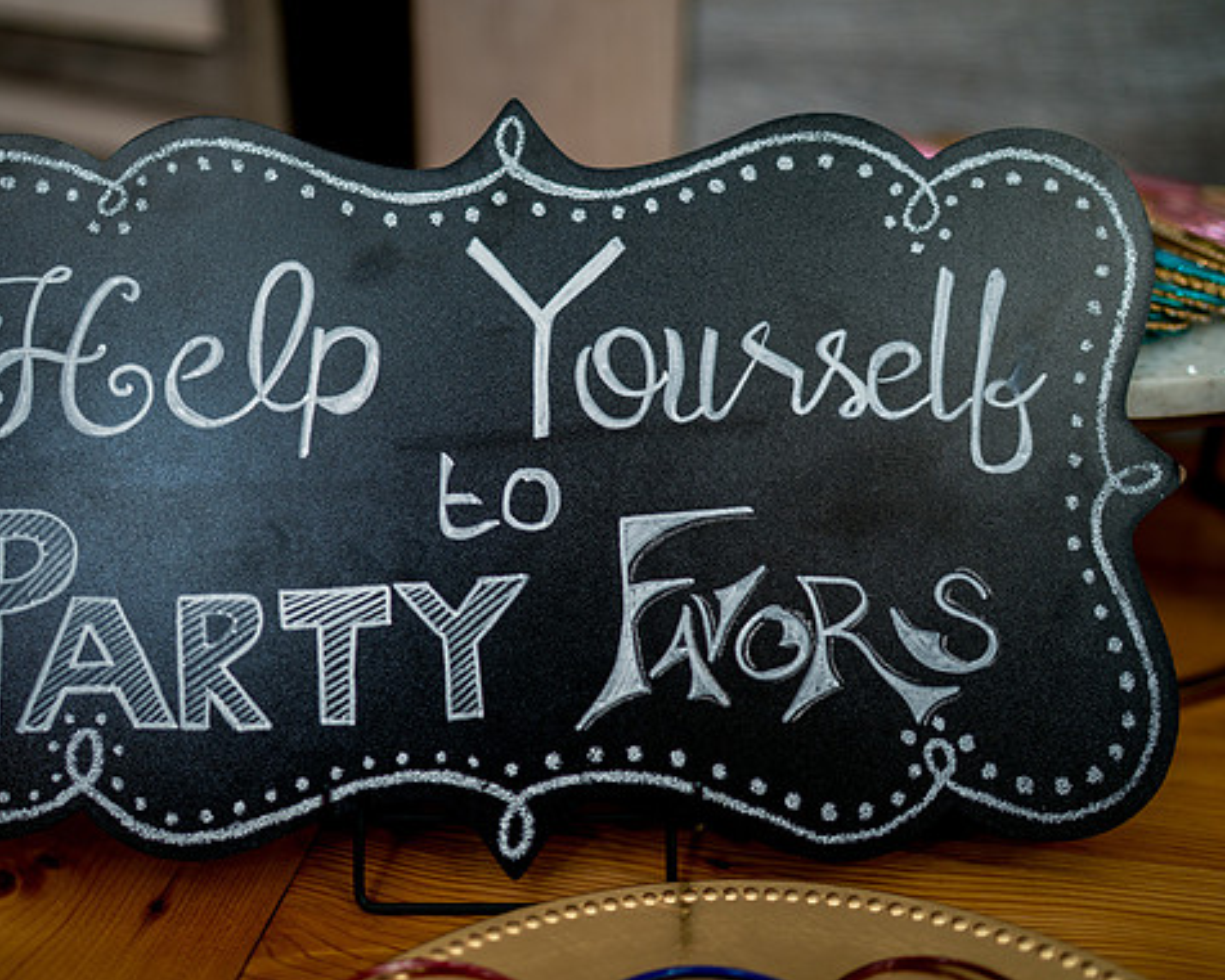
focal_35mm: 40
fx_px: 1451
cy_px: 493
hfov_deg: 45.7
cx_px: 533
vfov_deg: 37.3
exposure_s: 1/200
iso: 250
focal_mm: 35
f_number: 1.4
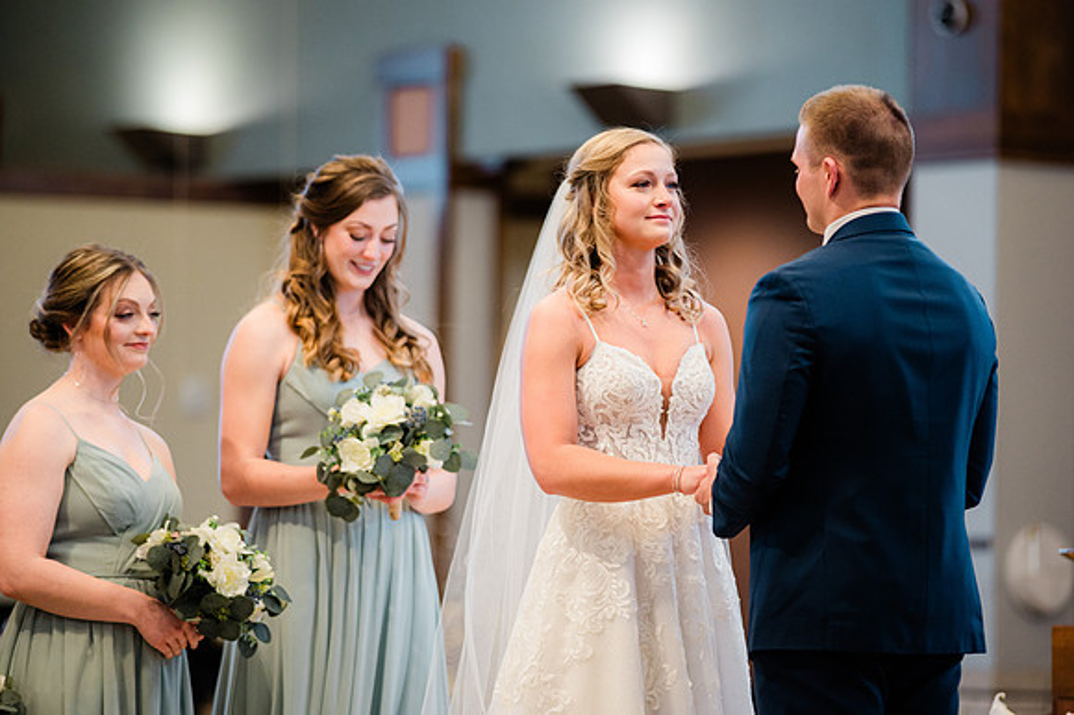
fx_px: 5069
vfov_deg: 8.1
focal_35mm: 170
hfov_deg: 12.1
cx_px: 537
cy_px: 358
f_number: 2.8
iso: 1000
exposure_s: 1/250
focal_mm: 170
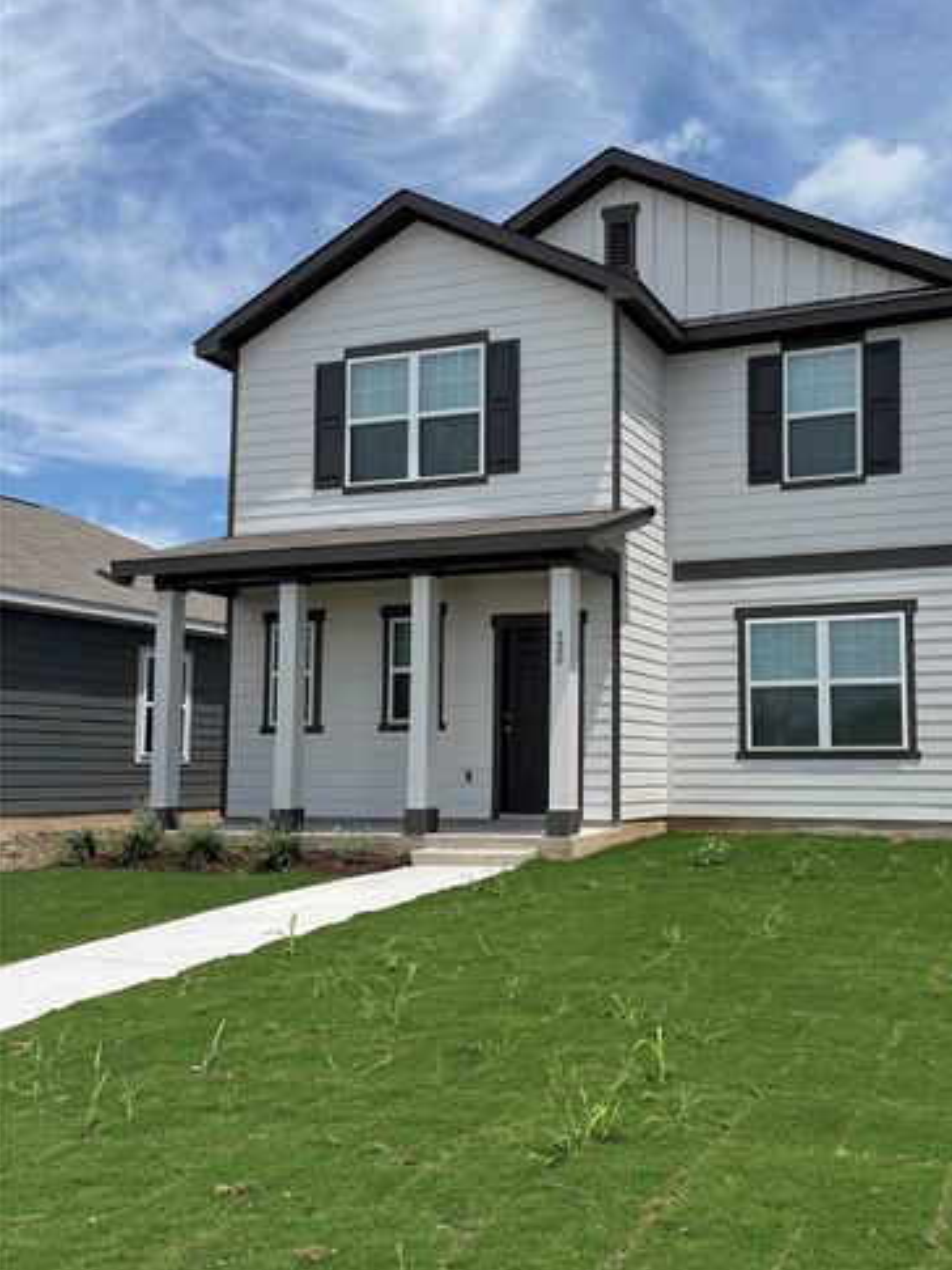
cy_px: 656
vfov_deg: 55.3
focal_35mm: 33
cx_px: 651
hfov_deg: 42.3
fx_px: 1210
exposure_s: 1/6711
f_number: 1.78
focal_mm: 6.76
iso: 80
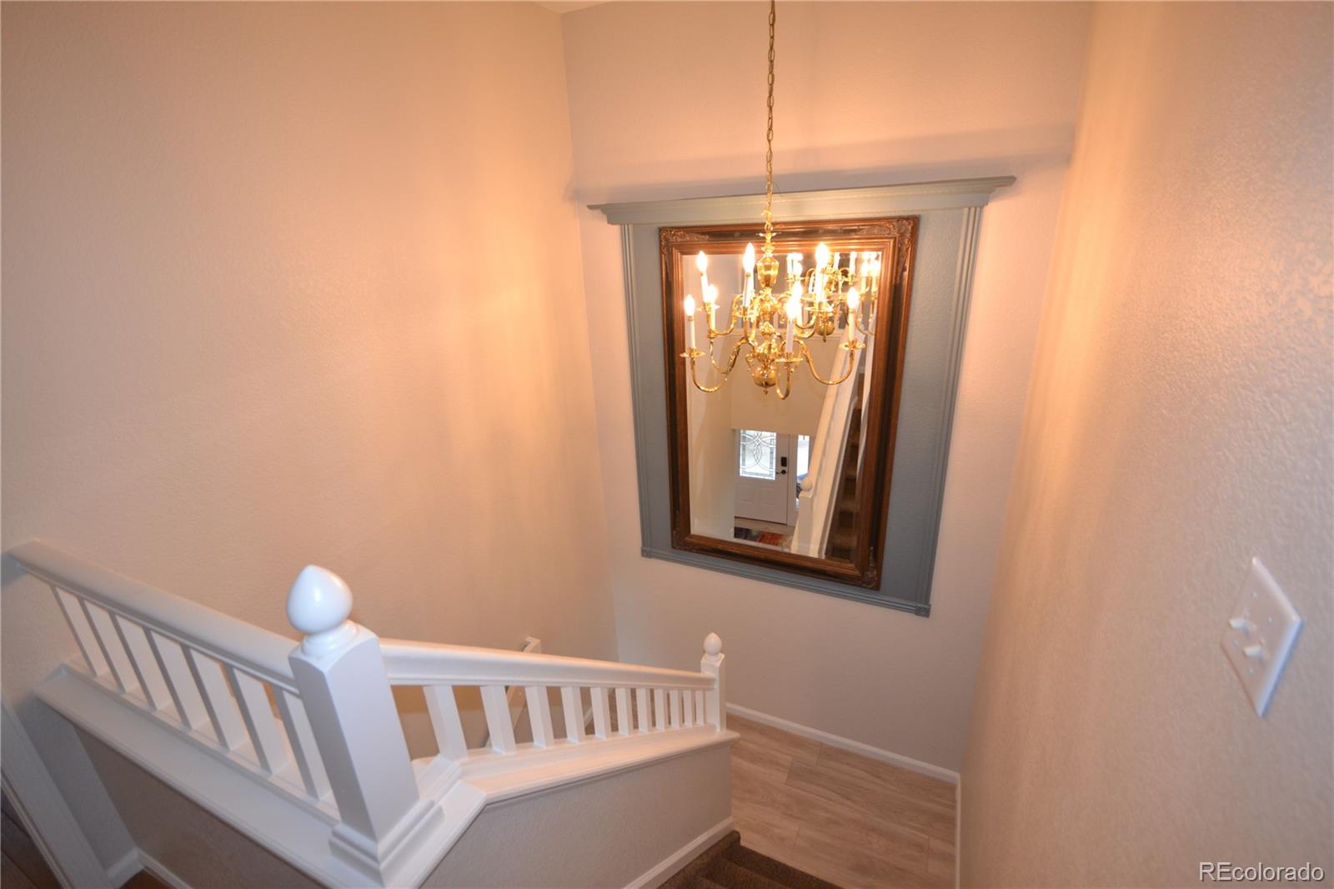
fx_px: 556
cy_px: 444
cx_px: 667
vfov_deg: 77.3
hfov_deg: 100.4
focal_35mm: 15
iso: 450
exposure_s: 1/60
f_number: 4
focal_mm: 10
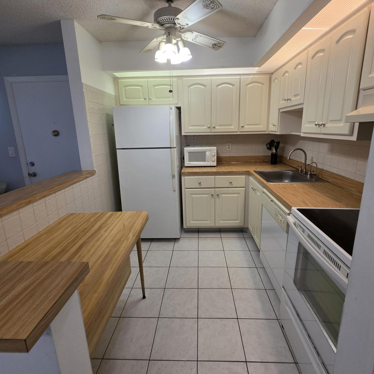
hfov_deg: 87.4
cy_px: 177
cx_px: 194
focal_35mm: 16
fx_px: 196
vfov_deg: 87.4
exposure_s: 1/120
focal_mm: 2.2
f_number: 1.9
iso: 80
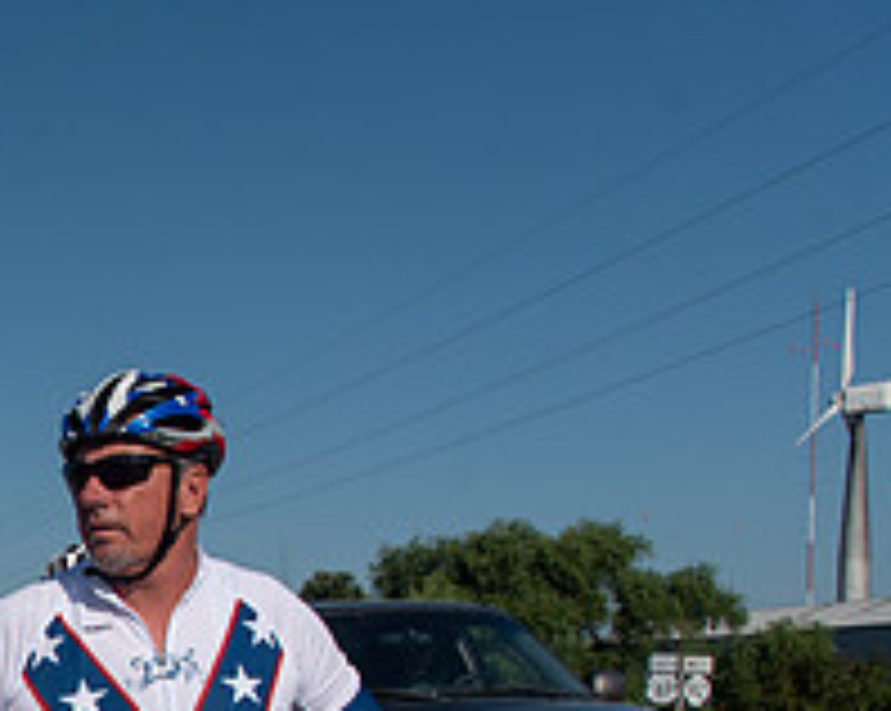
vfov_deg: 21.7
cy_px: 812
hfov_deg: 24.5
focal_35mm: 66
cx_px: -310
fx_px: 1739
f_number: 6.3
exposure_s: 1/1600
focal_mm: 24
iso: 200
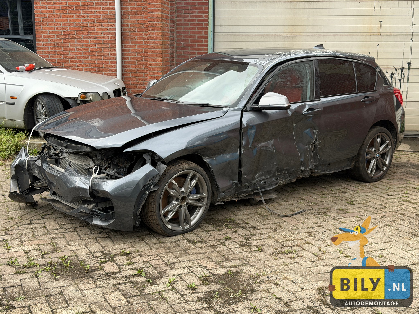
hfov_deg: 39.7
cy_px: 157
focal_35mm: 48
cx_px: 210
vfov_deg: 30.3
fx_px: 581
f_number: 1.78
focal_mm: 6.76
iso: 80
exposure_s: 1/951
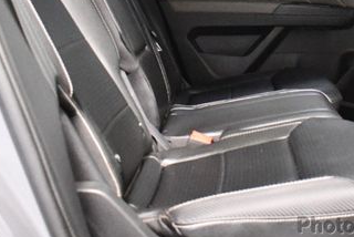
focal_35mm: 72
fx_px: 709
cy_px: 10
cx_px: 284
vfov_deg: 18.6
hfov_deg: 27.5
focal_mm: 18
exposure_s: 1/60
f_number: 3.5
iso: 10000
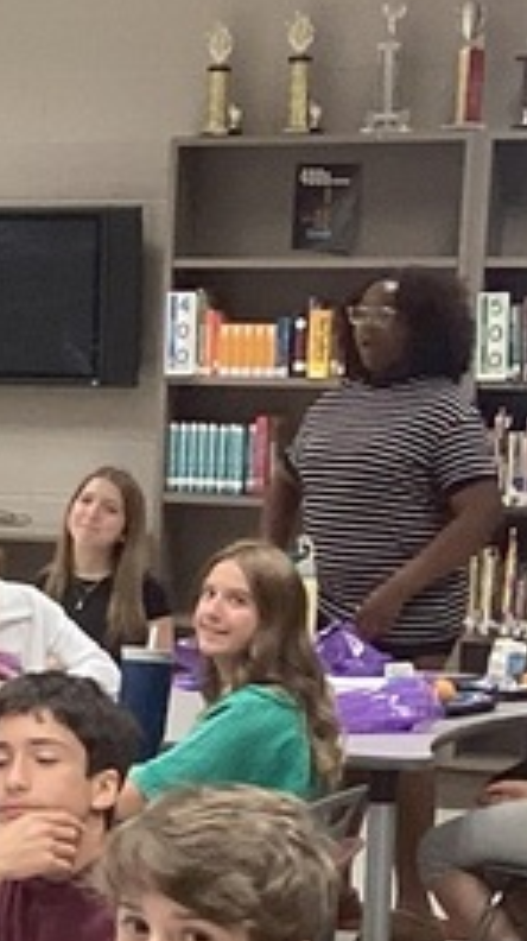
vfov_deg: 16.5
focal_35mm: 128
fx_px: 3188
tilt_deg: -10.1
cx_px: -338
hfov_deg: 9.1
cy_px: 852
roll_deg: -0.6
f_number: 2.4
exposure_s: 1/60
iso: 250
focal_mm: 3.3
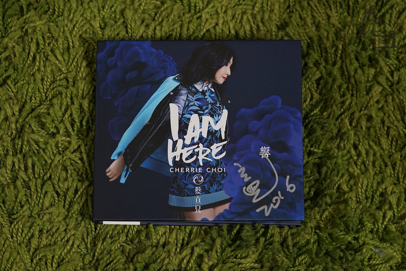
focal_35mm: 90
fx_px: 1015
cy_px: 136
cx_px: 203
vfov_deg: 15.2
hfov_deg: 22.6
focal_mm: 90
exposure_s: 1/60
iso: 800
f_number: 5.6
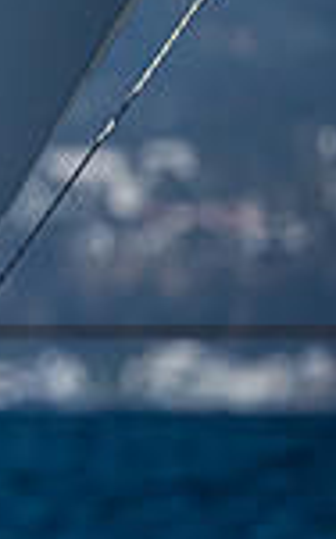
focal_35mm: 1939
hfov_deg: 0.7
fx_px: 28490
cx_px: -663
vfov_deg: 1.1
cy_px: 334
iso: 400
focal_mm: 400
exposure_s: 1/8000
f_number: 5.6
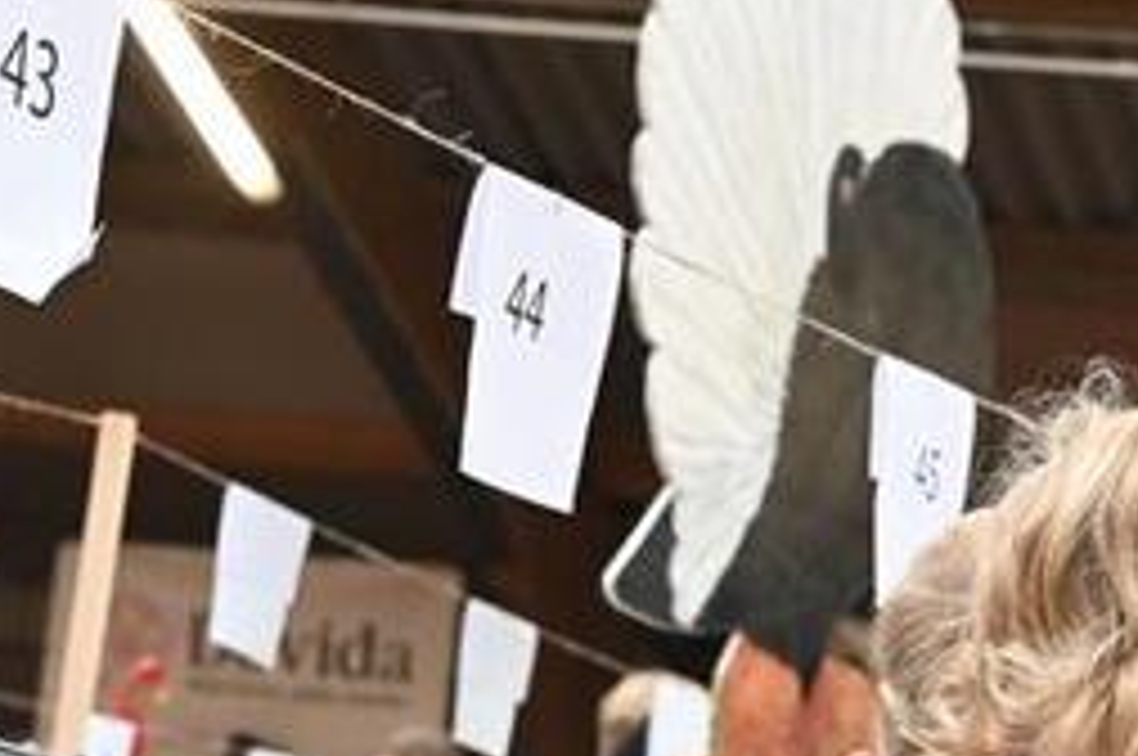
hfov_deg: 13.0
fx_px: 4957
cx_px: 1048
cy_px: 1159
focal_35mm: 157
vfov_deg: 8.5
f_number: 5
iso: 1250
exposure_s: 1/100
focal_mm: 40
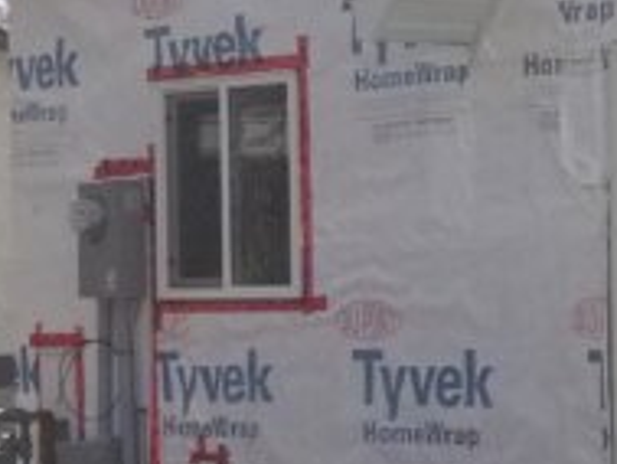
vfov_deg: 10.5
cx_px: 1338
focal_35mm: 141
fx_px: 2515
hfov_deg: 12.0
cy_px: 225
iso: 50
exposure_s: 1/3048
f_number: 1.7
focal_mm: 4.25
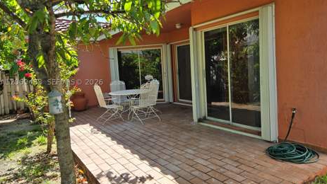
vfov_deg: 44.3
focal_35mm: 26
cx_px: 168
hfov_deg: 71.9
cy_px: 82
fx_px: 225
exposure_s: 1/912
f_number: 1.8
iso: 25
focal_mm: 5.4
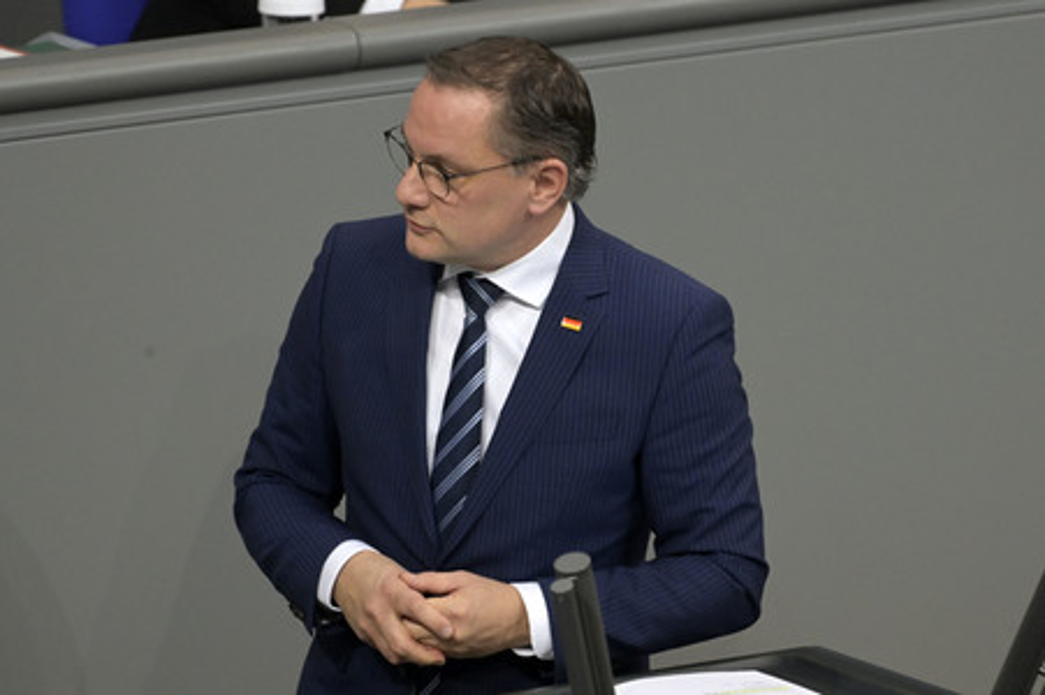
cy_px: 348
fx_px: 12182
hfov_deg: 4.9
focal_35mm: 420
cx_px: 522
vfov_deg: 3.3
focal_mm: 420
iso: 10000
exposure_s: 1/320
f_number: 5.6
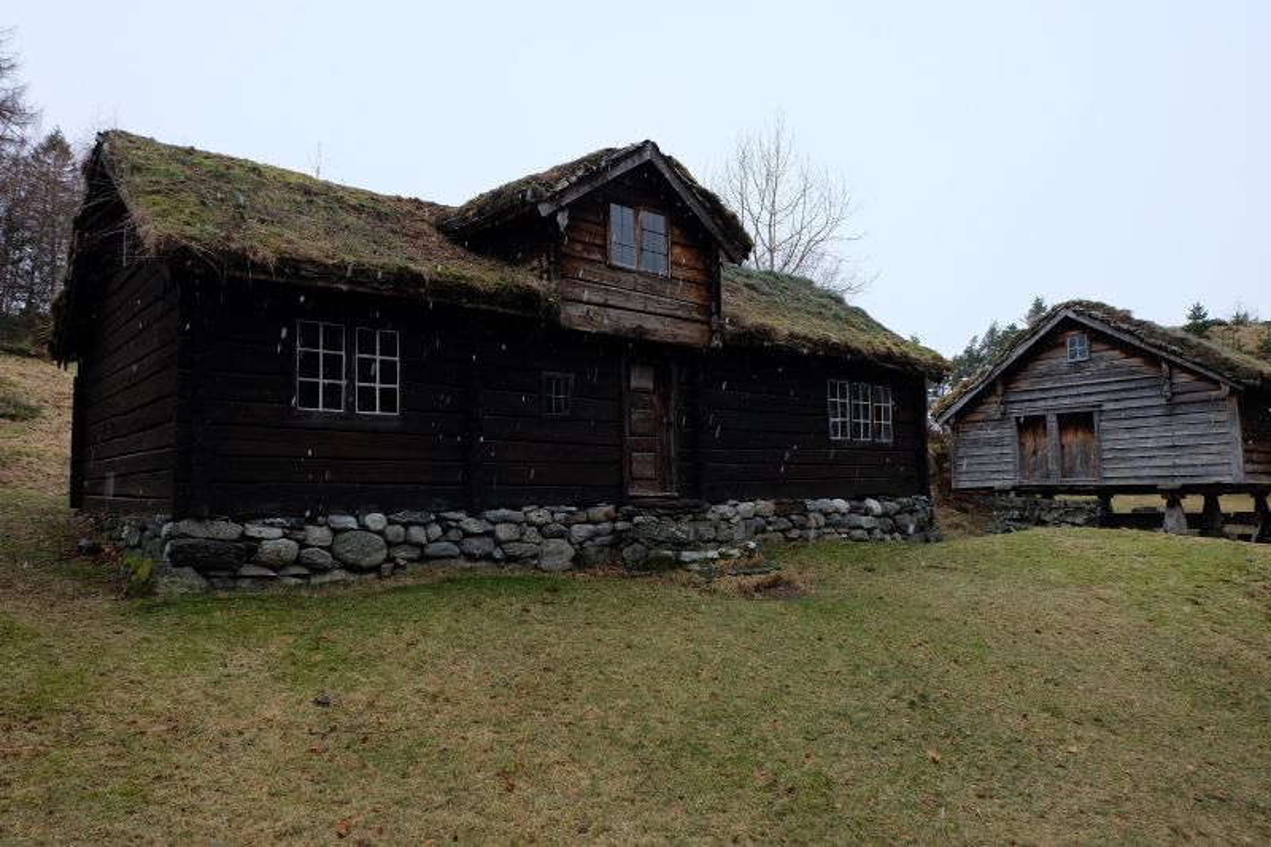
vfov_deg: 53.1
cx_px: 636
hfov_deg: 73.8
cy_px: 424
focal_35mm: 24
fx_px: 847
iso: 400
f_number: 5
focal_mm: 16
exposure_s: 1/160
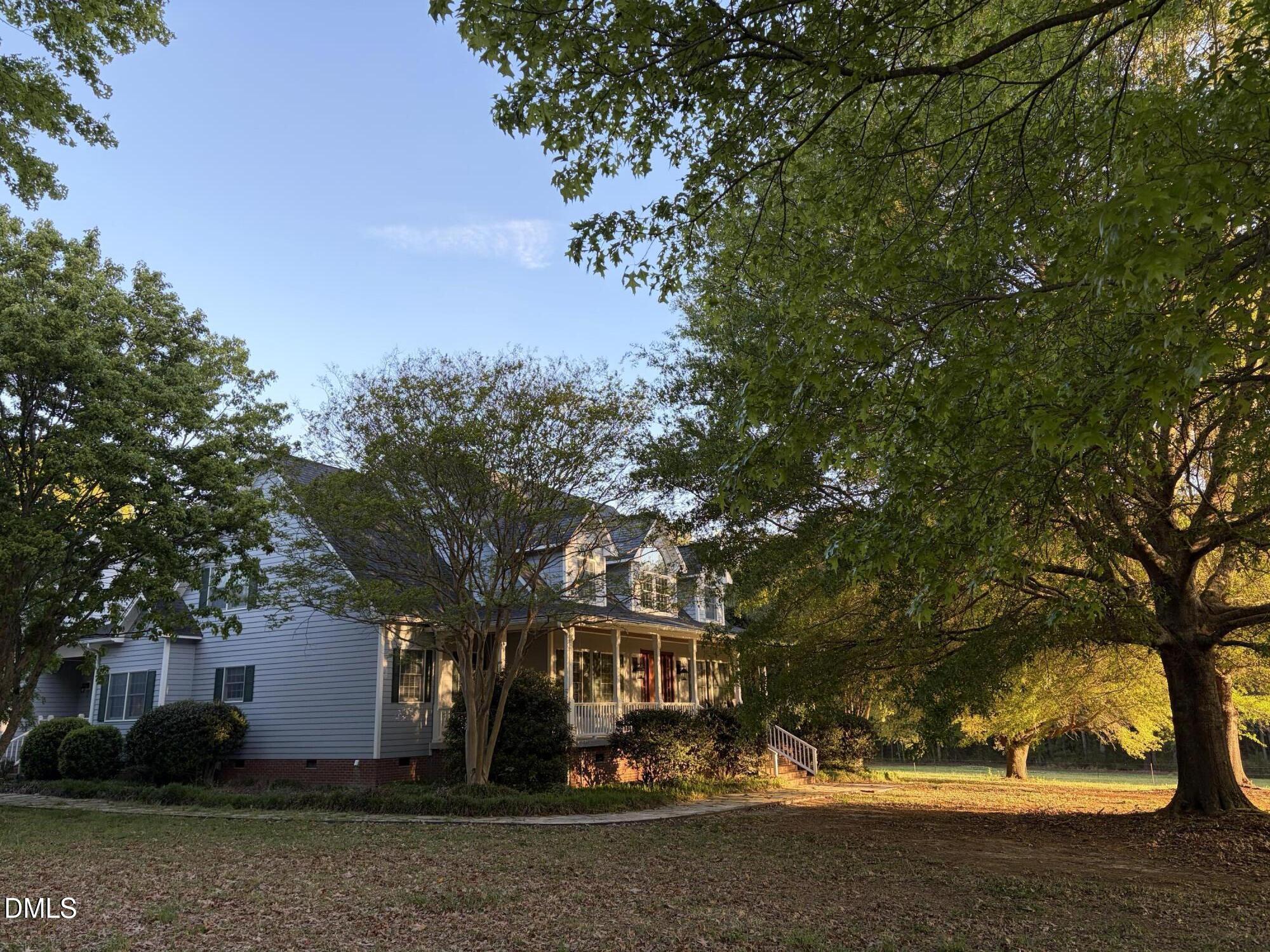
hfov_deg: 67.3
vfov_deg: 53.1
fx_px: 954
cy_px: 476
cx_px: 635
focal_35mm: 26
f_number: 1.6
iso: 50
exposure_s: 1/427
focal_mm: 5.96
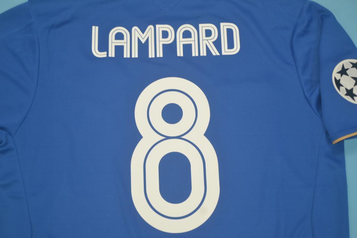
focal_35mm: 66
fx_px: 654
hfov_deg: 30.5
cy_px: 119
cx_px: 178
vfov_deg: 20.6
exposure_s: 1/80
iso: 200
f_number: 5.3
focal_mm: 44
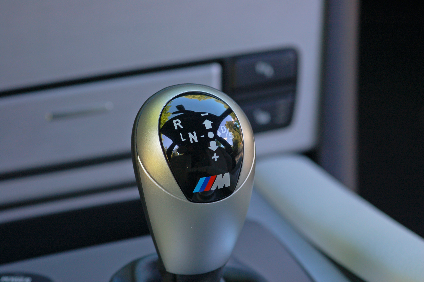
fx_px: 1853
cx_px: 212
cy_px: 141
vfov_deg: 8.7
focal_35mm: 158
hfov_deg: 13.1
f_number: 5.6
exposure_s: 1/30
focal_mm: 105
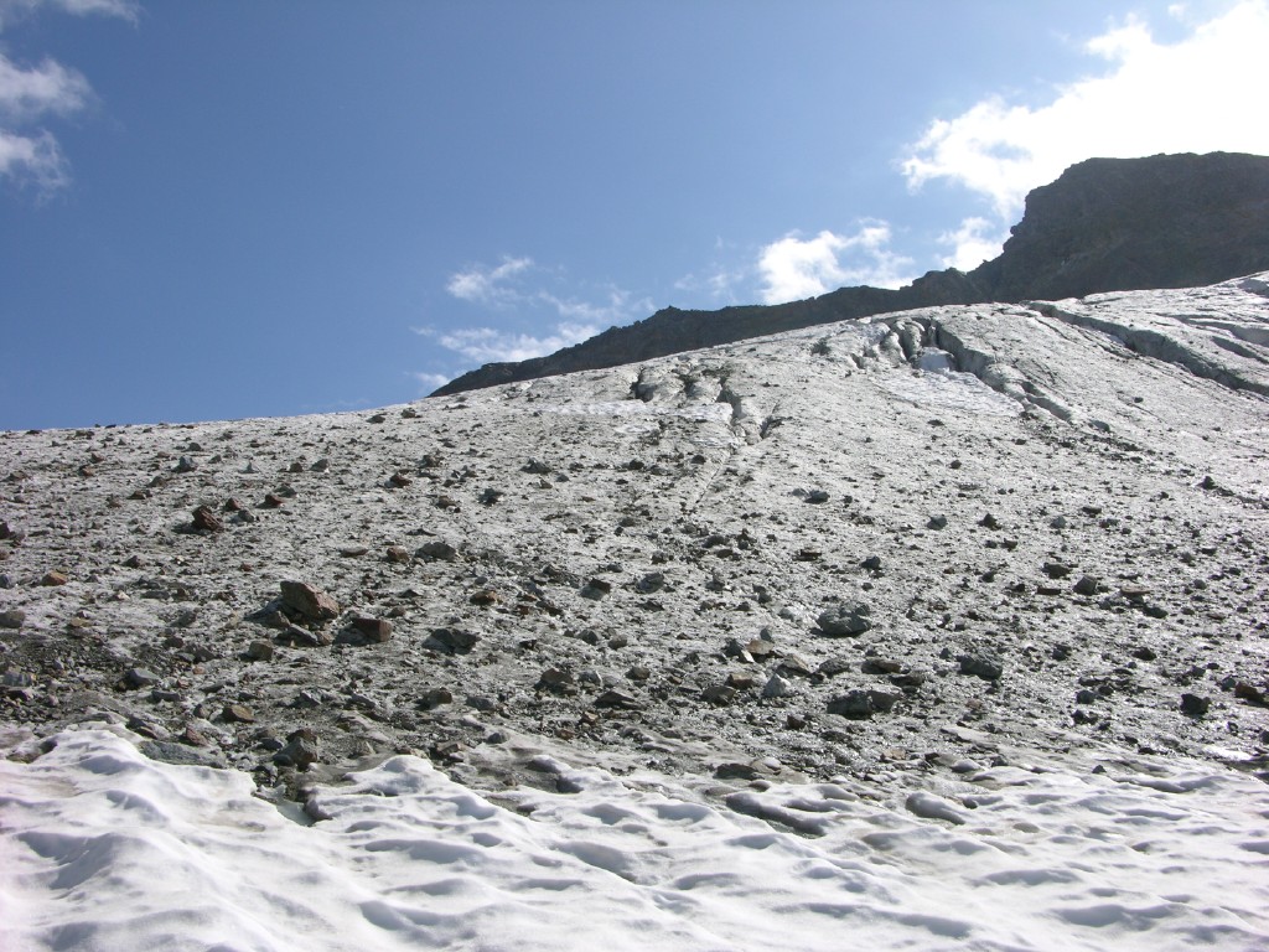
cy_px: 476
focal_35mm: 35
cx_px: 634
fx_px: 1283
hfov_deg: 52.6
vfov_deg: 40.7
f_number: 7.1
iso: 50
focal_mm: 8.9
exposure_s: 1/294
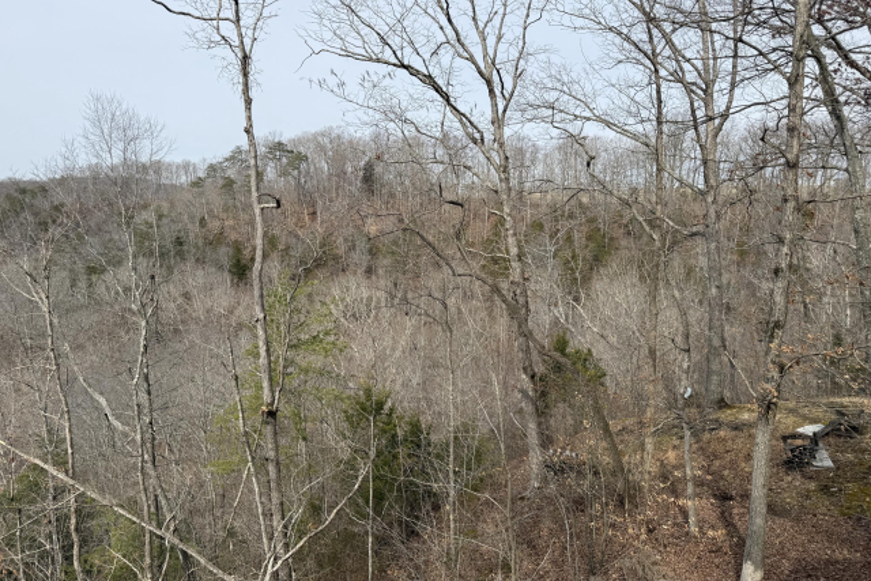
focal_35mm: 26
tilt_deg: -6.9
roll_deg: -0.8
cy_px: 288
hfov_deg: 69.4
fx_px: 629
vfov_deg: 49.6
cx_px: 440
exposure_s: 1/3953
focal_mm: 6.76
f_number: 1.78
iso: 80
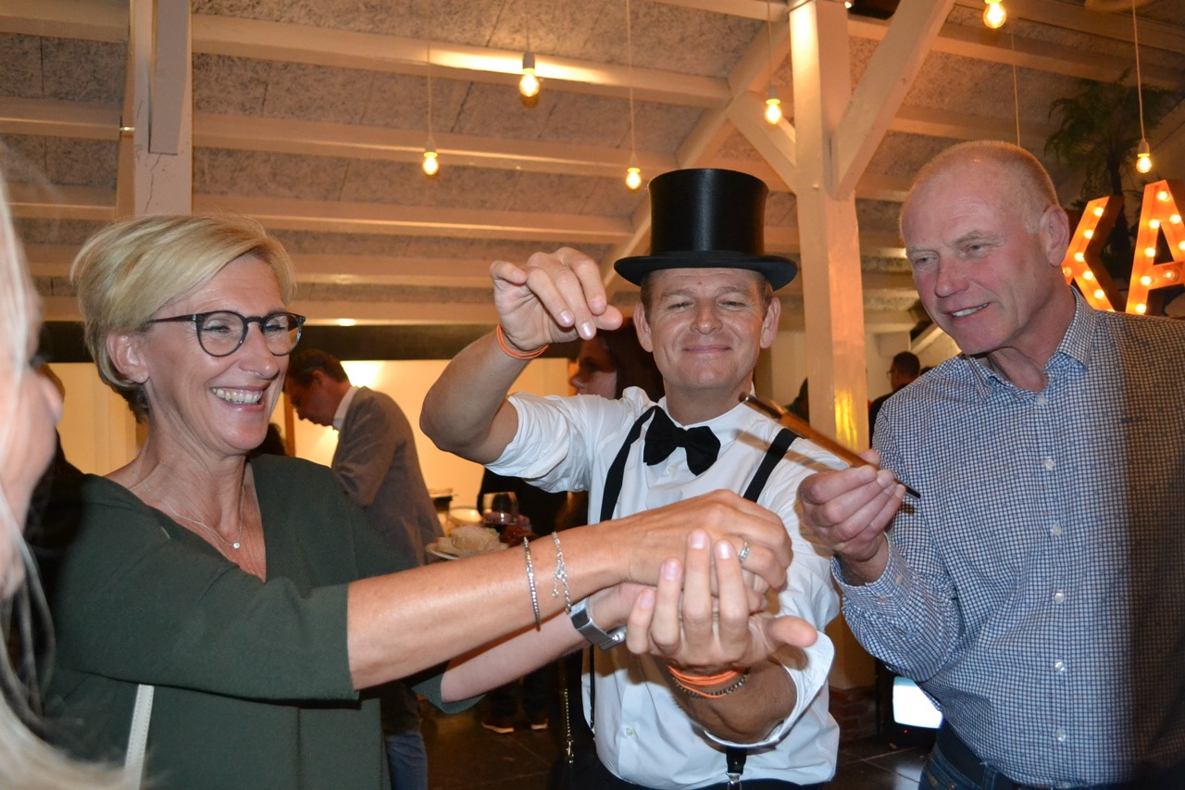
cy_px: 395
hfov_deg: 61.9
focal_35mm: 30
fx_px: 987
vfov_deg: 43.6
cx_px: 592
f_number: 3.8
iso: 2500
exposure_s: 1/60
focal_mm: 20
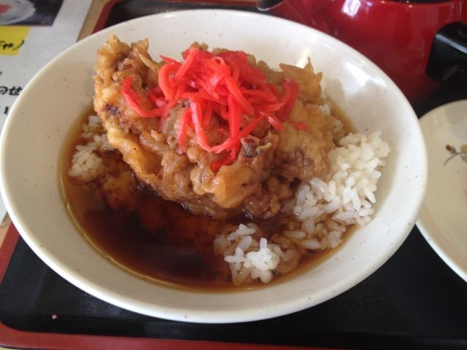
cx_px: 234
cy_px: 175
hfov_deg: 52.6
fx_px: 472
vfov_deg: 40.7
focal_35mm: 35
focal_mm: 4.28
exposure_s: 1/30
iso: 64
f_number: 2.4
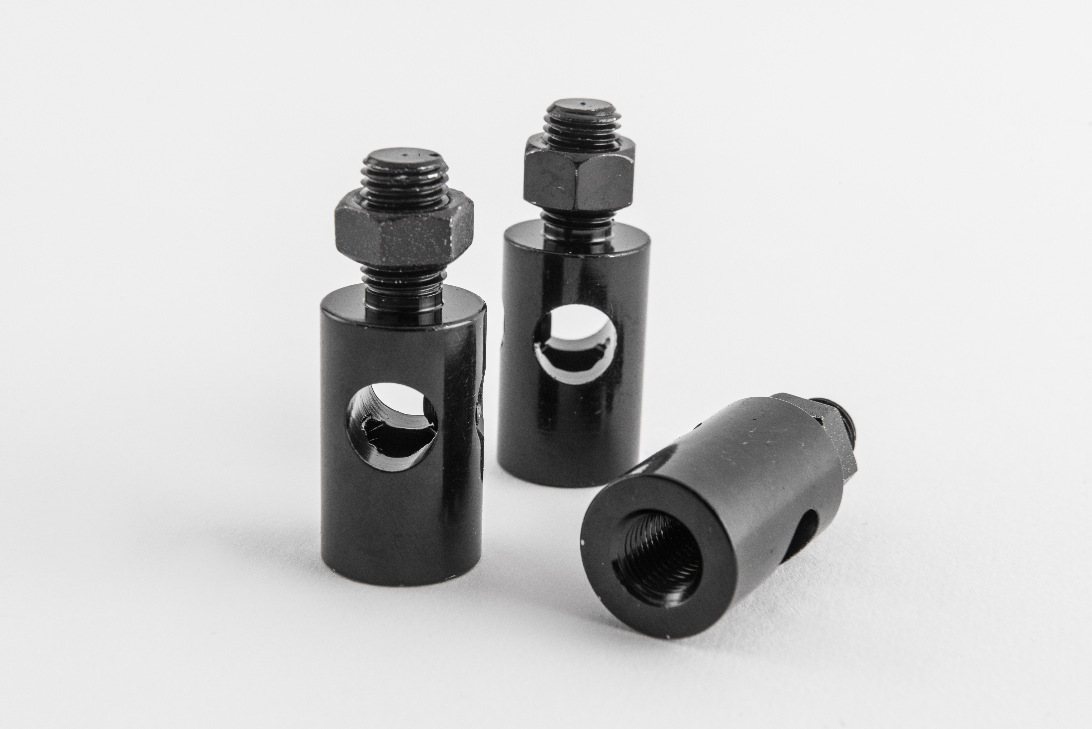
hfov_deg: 28.8
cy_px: 364
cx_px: 546
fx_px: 2124
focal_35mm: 70
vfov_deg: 19.5
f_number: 18
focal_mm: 70
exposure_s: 1/160
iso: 125
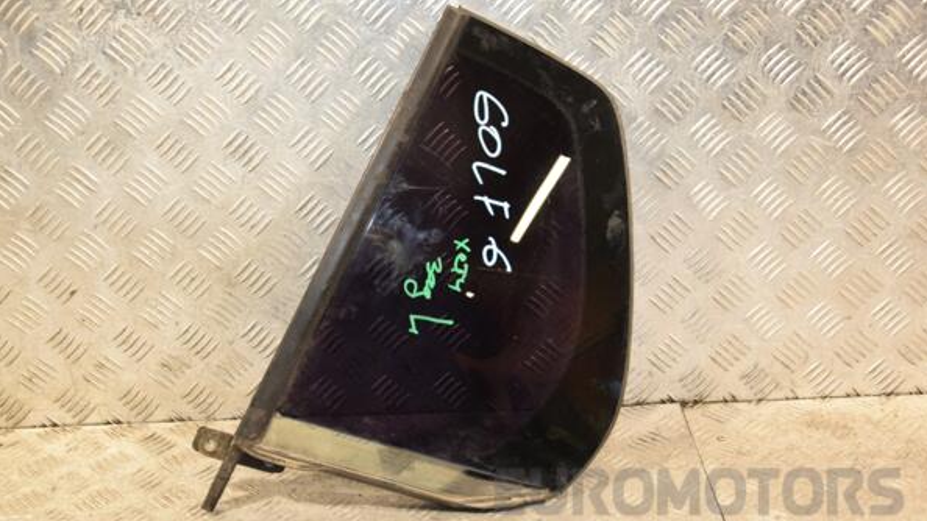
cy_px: 284
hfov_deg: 37.5
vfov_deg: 21.6
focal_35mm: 56
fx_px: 1365
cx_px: 465
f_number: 5
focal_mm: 35
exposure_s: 1/100
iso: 800
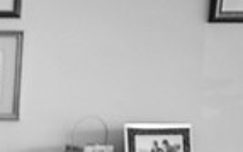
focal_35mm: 145
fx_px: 959
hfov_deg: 12.8
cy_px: 236
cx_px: -221
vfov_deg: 8.8
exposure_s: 1/200
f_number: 1.8
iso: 1250
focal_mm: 35
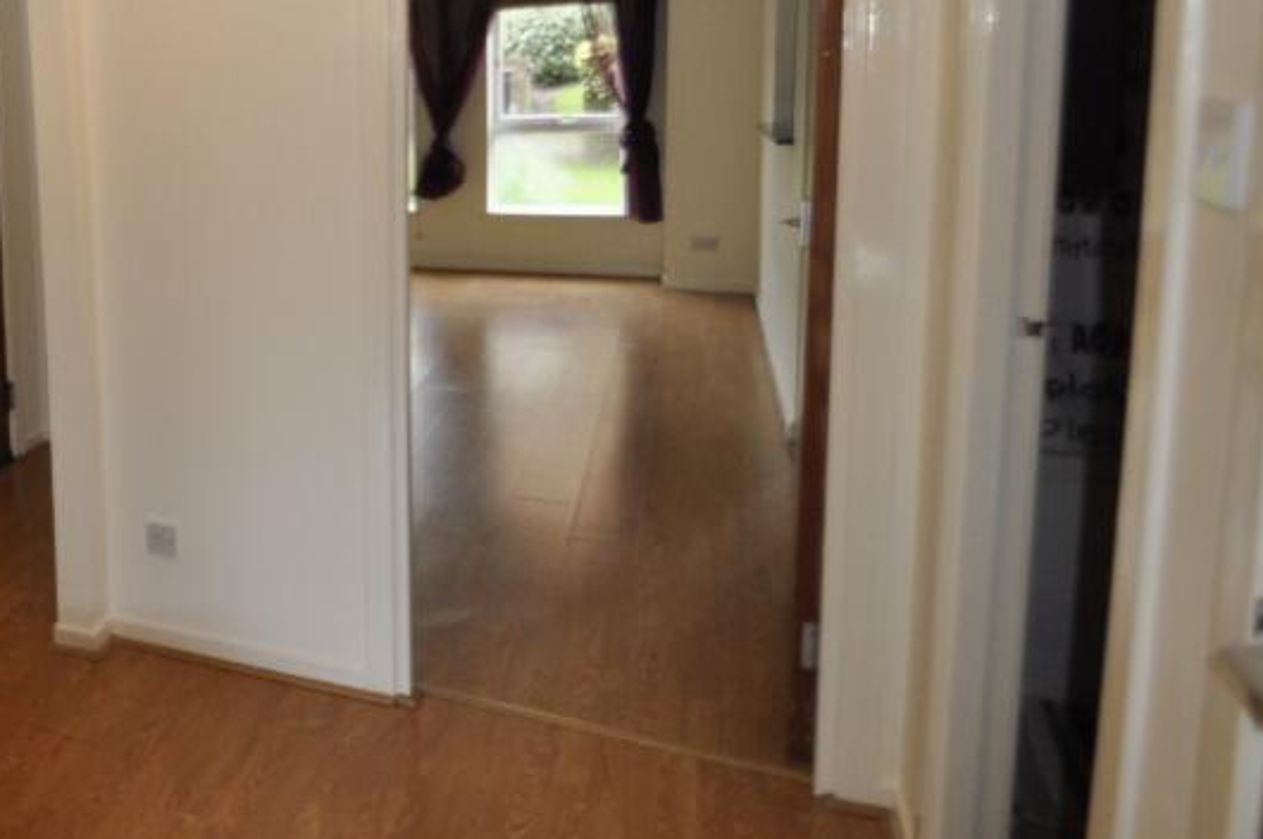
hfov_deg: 54.6
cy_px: 232
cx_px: 105
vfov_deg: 43.7
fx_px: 1016
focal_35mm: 29
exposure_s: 1/125
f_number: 3.5
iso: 720
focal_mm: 10
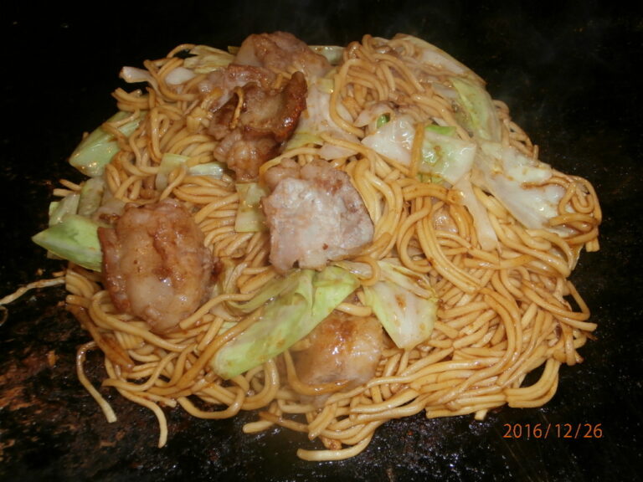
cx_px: 322
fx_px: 706
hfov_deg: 49.0
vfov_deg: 37.7
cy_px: 241
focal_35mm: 38
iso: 200
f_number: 3.9
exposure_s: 1/30
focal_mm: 6.67
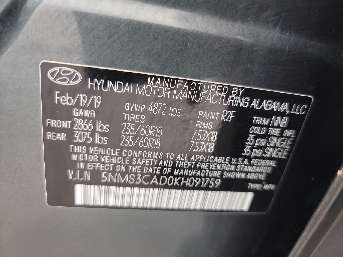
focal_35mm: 24
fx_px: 238
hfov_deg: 71.6
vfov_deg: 56.8
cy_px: 128
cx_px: 172
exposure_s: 1/17
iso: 773
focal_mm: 6.7
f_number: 1.8
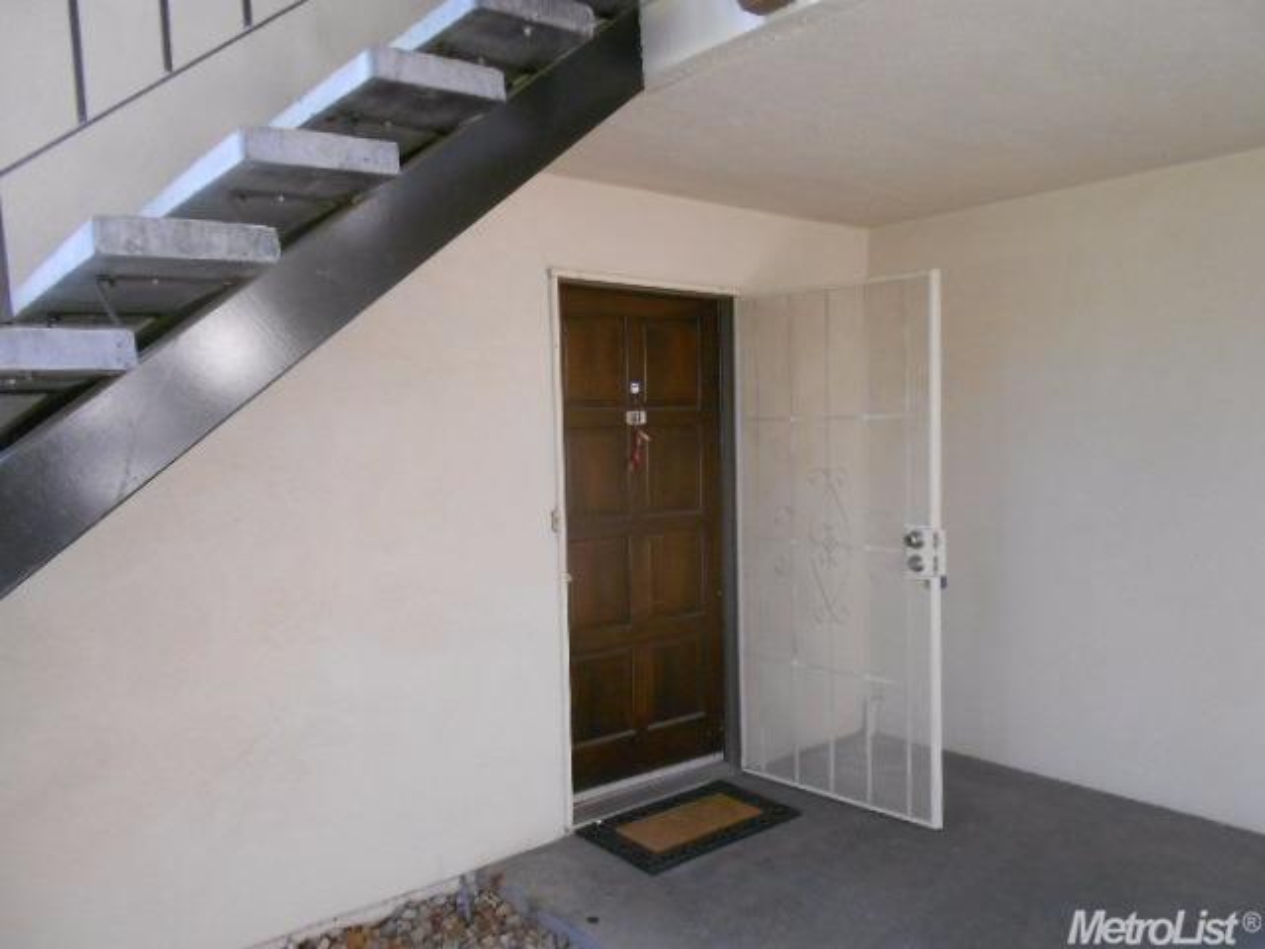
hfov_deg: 67.3
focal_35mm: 26
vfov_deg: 53.1
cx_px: 632
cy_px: 474
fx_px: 950
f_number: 3.2
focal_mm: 4.6
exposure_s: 1/30
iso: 320
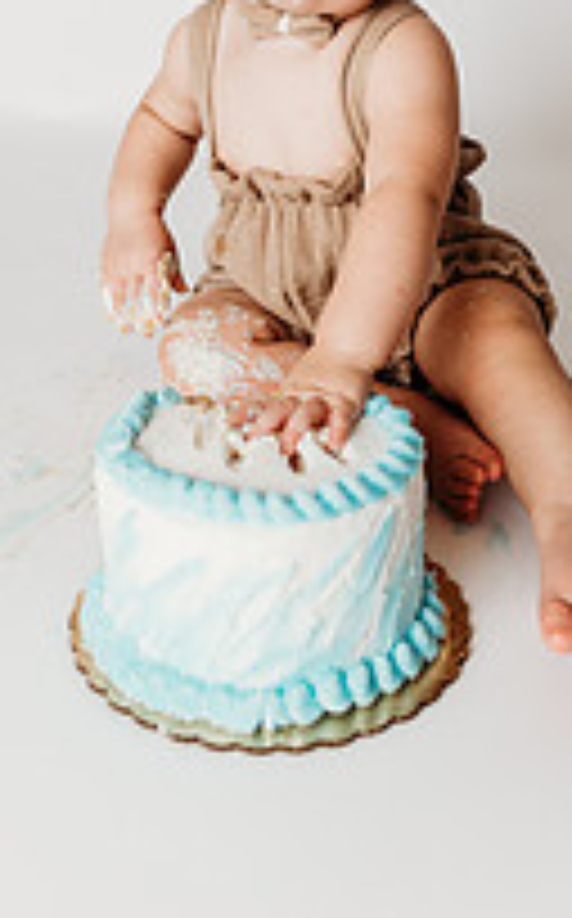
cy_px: 58
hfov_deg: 23.9
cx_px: 315
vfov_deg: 35.0
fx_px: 1351
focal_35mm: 54
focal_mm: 24
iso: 100
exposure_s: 1/200
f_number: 2.8
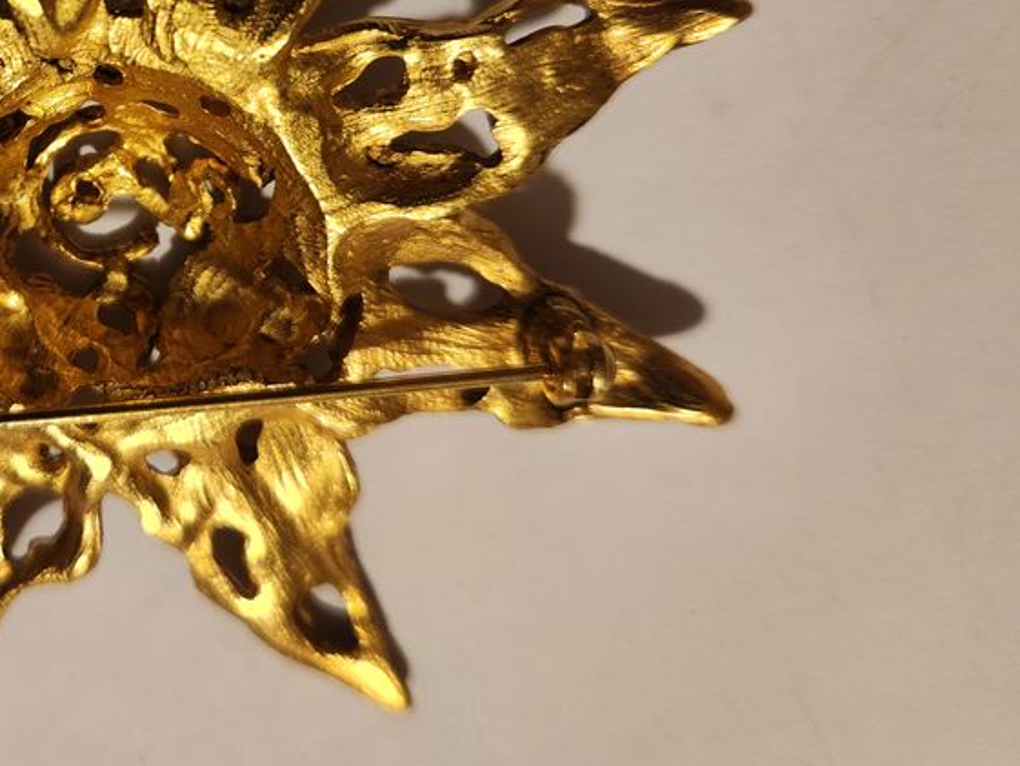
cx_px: 116
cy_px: 129
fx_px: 1208
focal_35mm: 41
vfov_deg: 33.9
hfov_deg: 42.3
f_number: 1.8
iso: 250
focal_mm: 5.4
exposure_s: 1/50
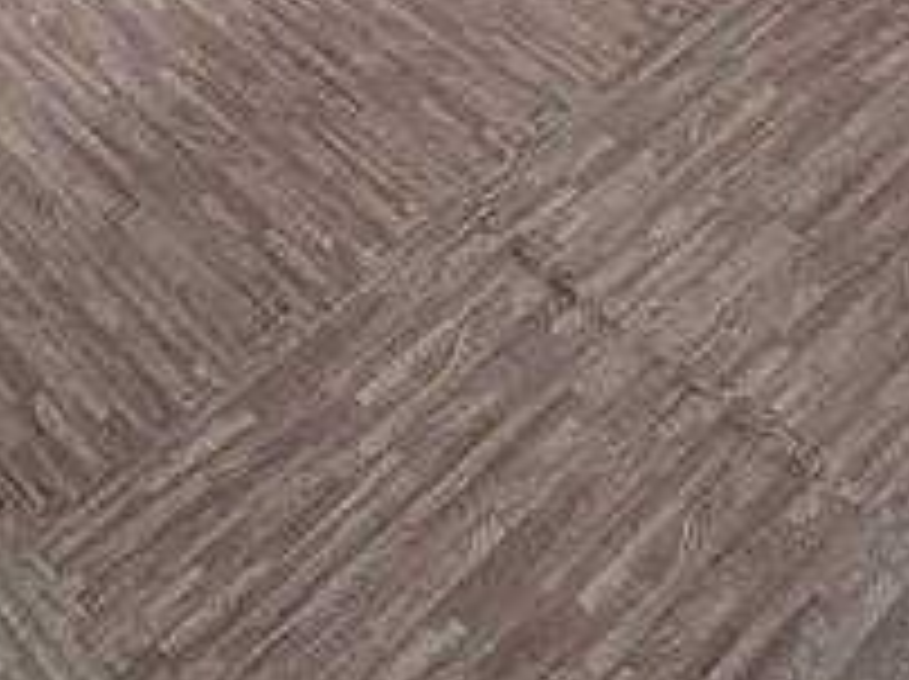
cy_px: -712
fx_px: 1731
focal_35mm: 66
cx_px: 428
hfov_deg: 29.4
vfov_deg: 16.4
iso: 640
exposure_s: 1/60
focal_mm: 2.2
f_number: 2.2
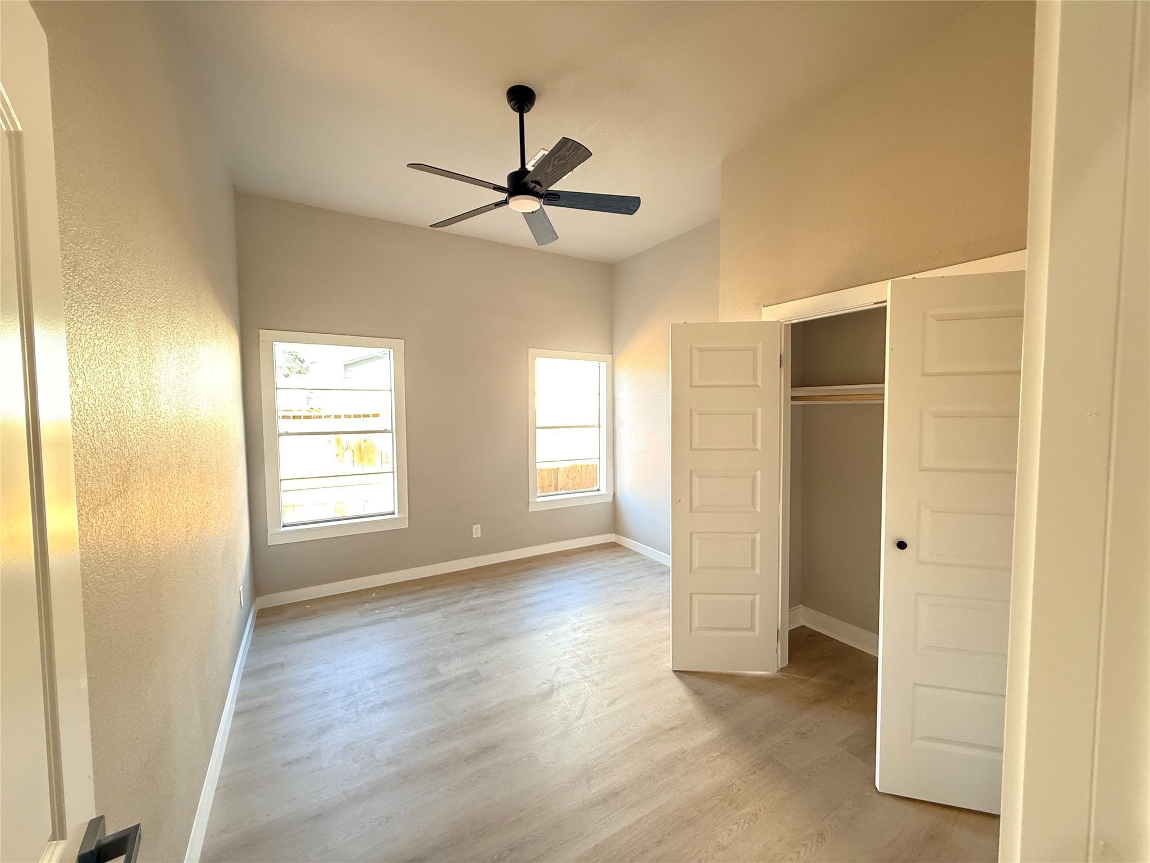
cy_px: 432
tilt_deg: -1.5
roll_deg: +0.3
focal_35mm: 14
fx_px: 465
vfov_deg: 85.7
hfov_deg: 102.1
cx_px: 575
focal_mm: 2.22
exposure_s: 1/60
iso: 640
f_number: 2.2
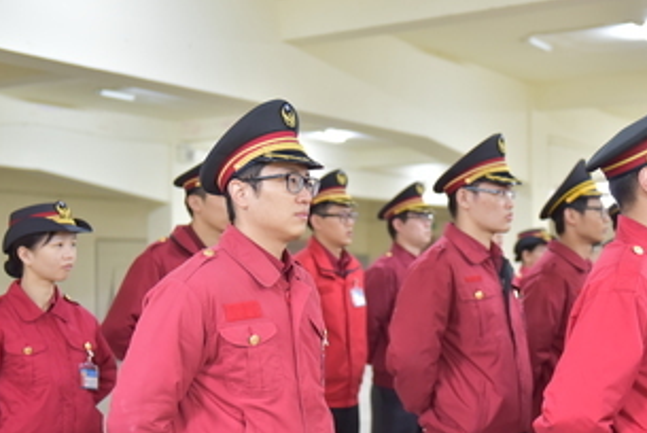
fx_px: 1061
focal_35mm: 59
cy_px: 249
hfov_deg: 33.8
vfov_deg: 23.0
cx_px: 375
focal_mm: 45
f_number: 2.8
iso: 2000
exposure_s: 1/60
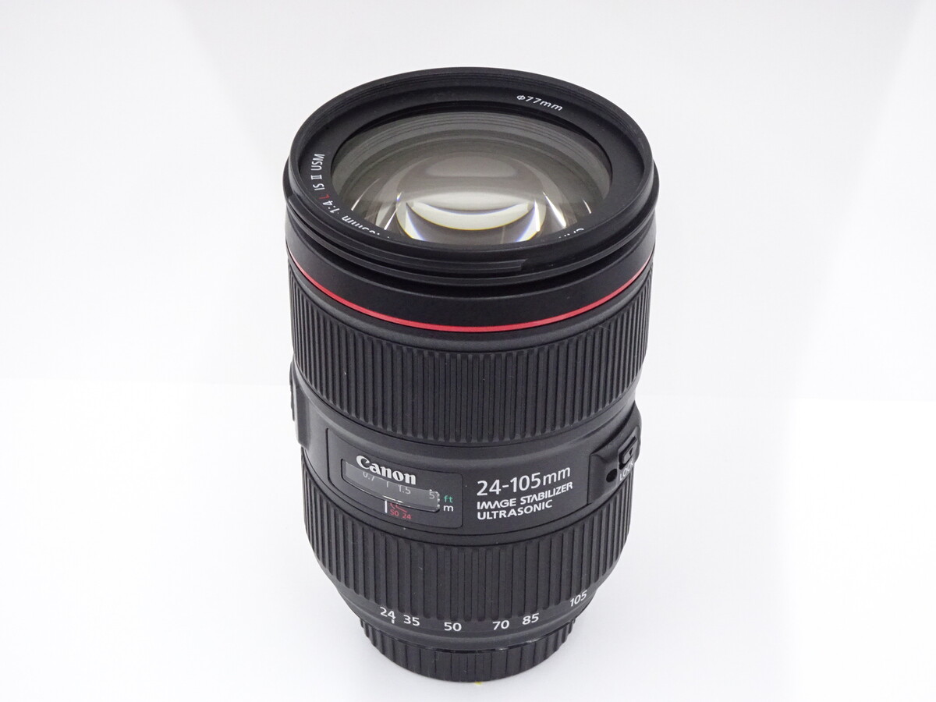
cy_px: 351
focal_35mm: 73
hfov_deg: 26.7
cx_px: 468
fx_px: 1974
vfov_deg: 20.2
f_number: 5
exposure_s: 1/80
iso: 640
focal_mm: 12.42
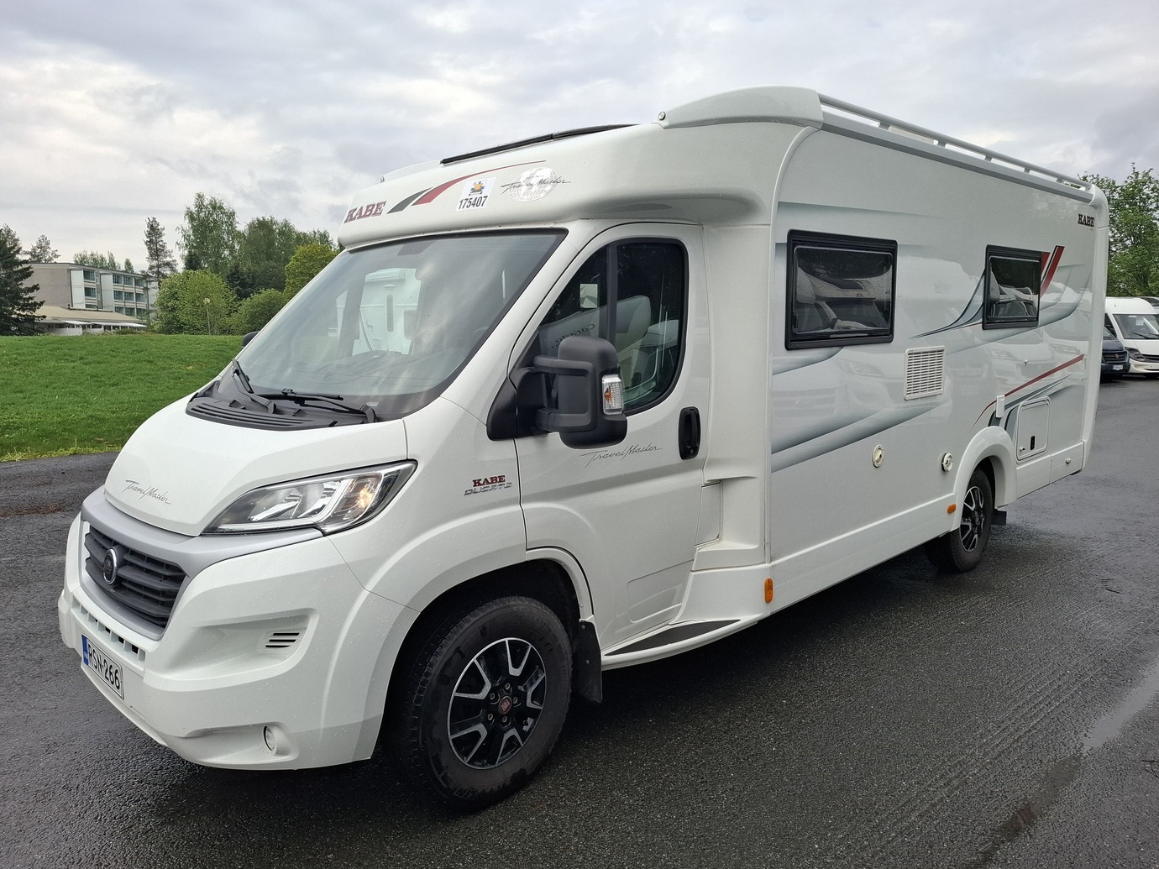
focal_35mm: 24
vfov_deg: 56.8
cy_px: 427
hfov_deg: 71.6
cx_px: 592
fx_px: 804
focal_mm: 5.54
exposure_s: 1/1008
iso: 50
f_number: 1.8
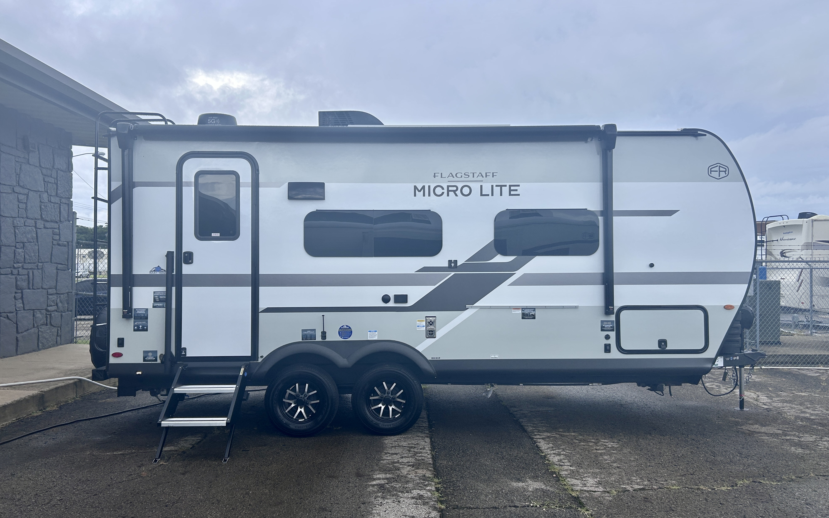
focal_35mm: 28
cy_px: 269
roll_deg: +1.1
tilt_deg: +0.8
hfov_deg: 66.5
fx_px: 633
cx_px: 416
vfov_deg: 44.5
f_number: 1.5
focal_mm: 5.7
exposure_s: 1/2208
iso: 50
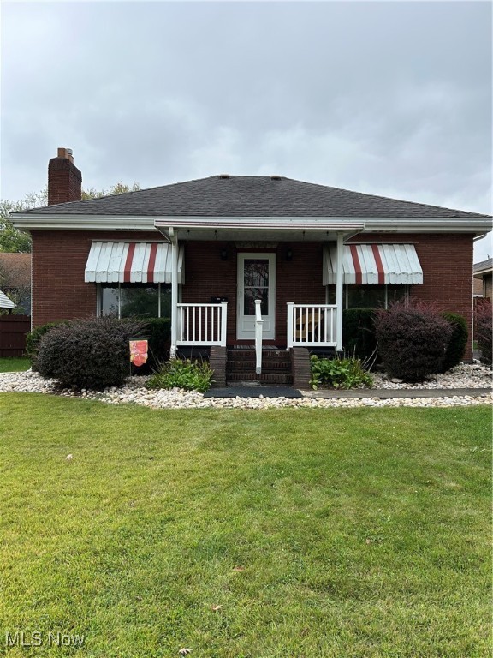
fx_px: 494
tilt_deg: -0.9
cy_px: 329
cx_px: 246
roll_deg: -1.4
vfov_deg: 67.3
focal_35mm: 26
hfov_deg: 53.1
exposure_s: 1/827
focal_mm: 5.7
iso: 50
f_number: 1.5
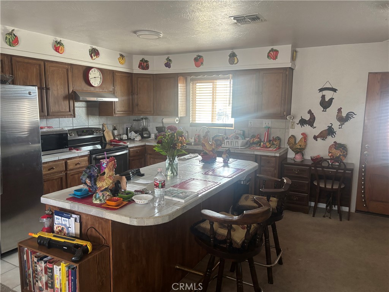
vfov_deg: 53.1
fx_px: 292
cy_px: 146
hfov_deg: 67.3
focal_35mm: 26
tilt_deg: -8.4
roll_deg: -0.6
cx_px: 194
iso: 320
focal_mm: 5.96
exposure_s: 1/60
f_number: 1.6
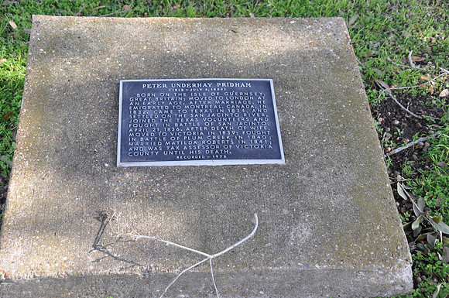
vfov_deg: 19.7
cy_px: 149
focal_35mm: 69
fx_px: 859
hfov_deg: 29.3
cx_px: 224
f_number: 7.1
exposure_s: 1/50
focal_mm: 46
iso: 200
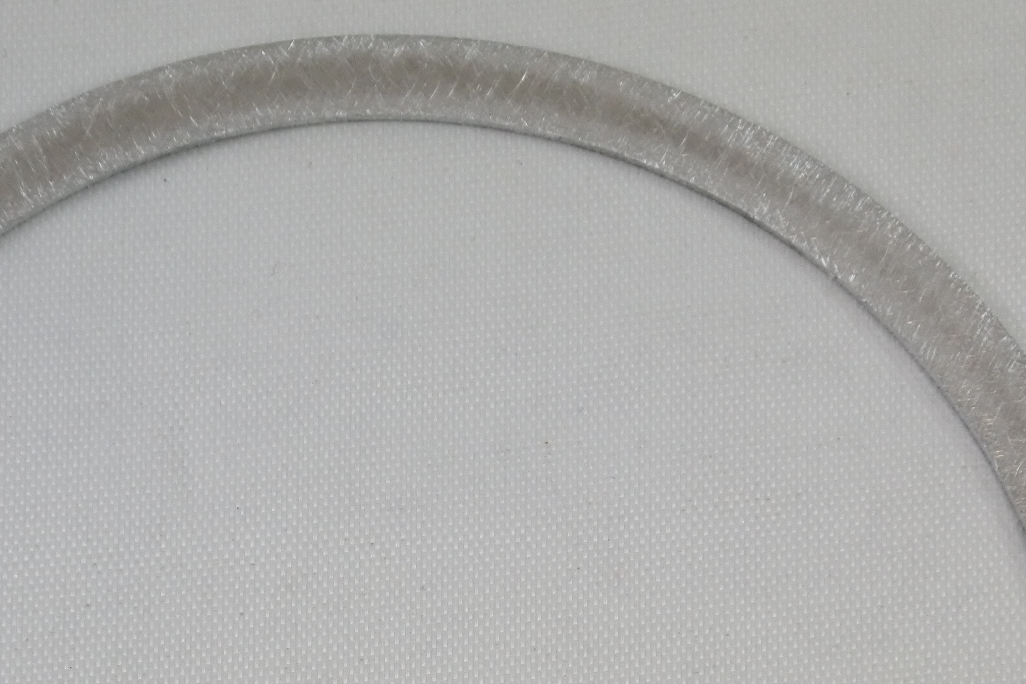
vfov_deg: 9.4
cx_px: 328
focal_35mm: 144
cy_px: 776
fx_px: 4104
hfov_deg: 14.2
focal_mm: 20.1
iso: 400
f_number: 4.8
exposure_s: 1/250
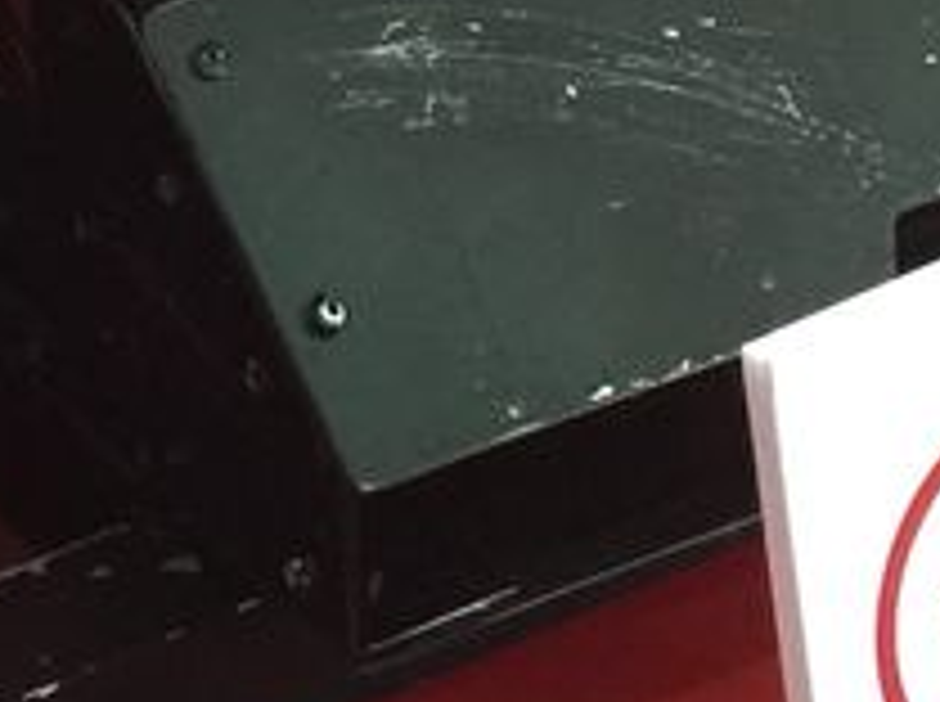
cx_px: 166
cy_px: -832
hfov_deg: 11.1
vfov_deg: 7.8
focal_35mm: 178
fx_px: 4825
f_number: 2.2
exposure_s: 1/15
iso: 100
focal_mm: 4.15
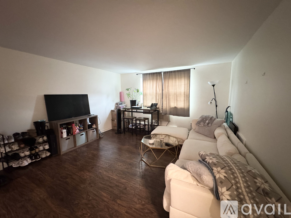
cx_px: 146
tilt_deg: -8.7
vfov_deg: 85.7
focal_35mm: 14
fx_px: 118
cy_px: 109
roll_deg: +0.4
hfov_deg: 102.1
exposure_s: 1/40
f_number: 2.2
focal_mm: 2.22
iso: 1000
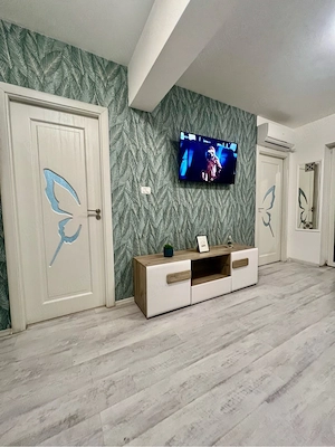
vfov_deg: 106.2
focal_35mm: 13
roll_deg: +1.8
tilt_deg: -2.8
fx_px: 168
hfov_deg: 89.9
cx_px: 168
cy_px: 224
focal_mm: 1.57
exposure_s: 1/50
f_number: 1.8
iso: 500
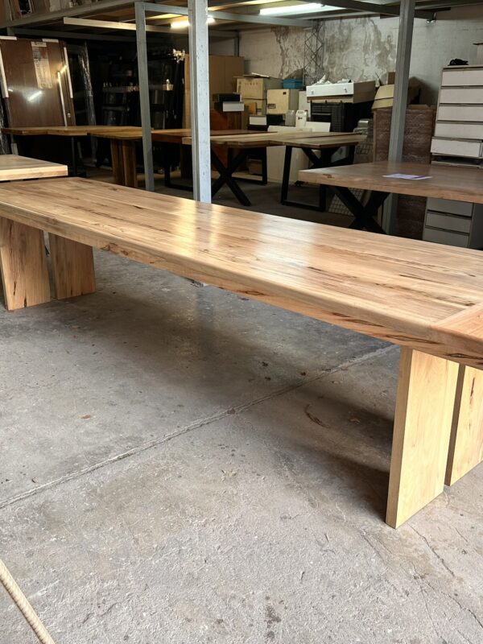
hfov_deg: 56.8
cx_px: 242
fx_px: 446
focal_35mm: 24
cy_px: 322
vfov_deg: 71.6
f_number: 1.78
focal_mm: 6.86
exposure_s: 1/50
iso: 125
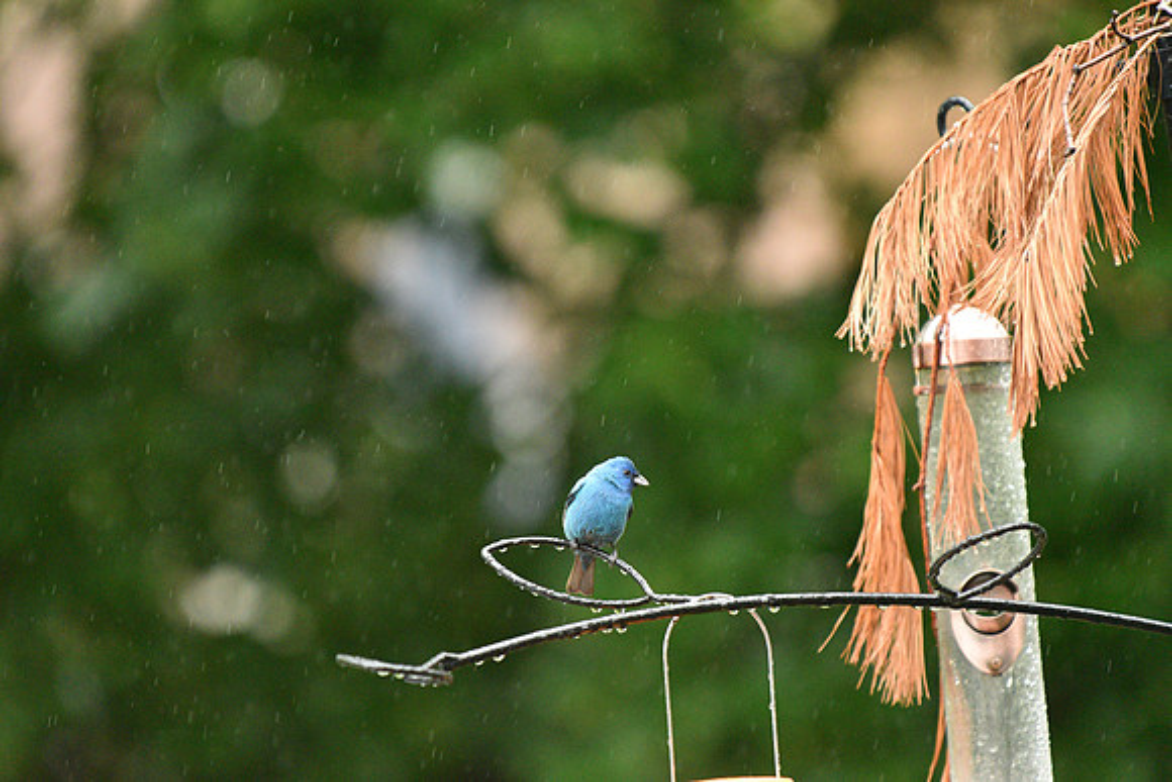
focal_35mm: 340
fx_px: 11071
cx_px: 586
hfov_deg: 6.1
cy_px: 391
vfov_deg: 4.0
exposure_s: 1/500
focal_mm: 340
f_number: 4.8
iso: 9000
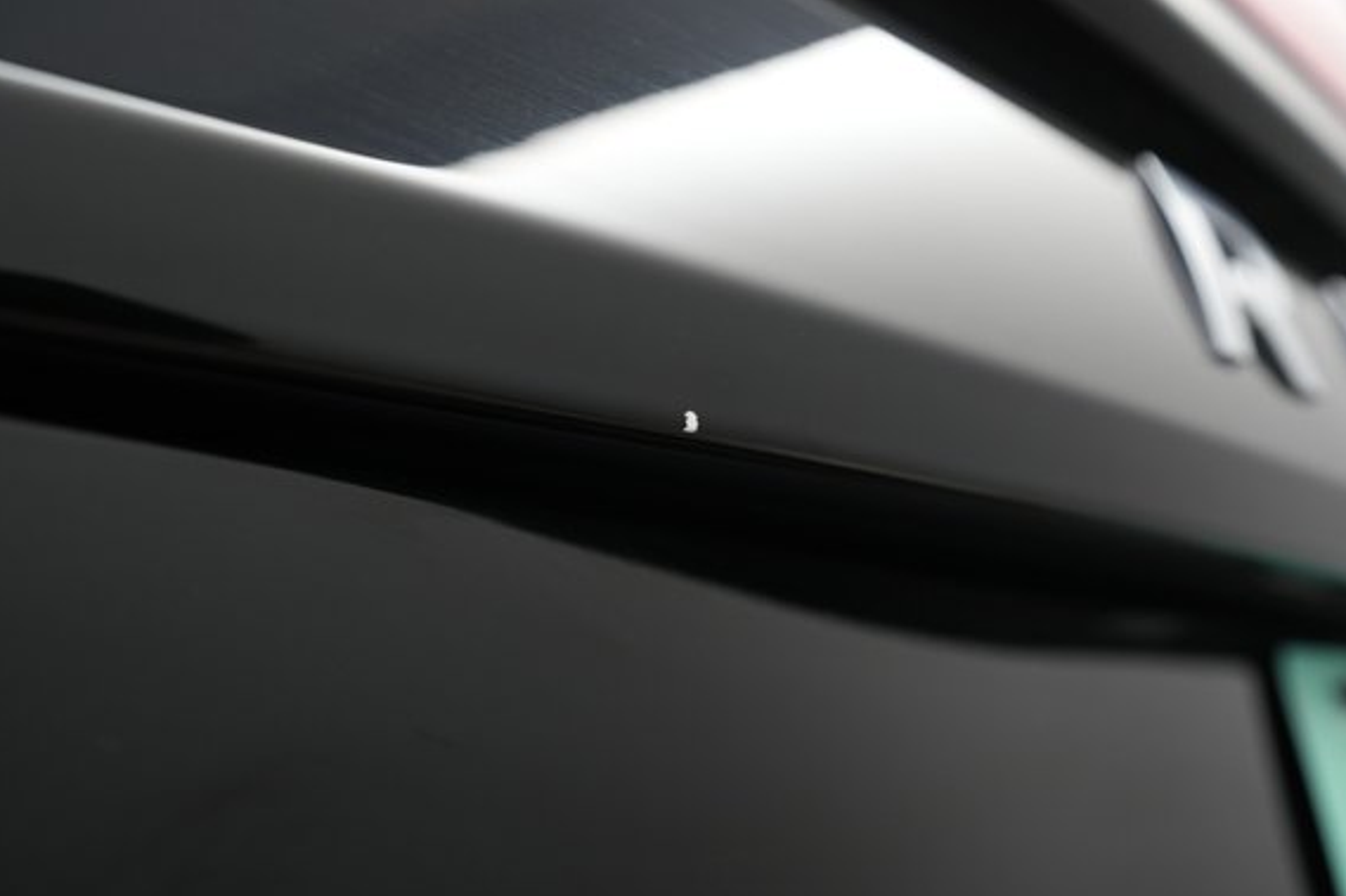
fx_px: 1009
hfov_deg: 67.4
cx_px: 710
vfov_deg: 47.9
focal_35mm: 27
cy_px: 423
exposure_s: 1/30
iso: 800
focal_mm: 24
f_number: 4.5
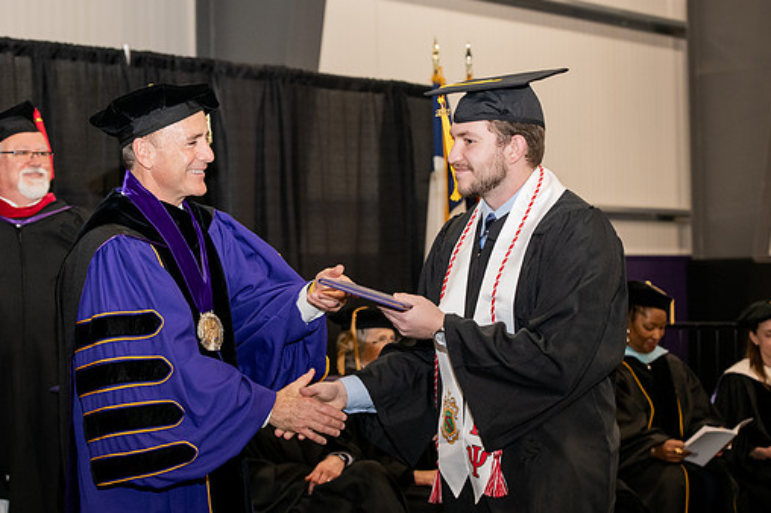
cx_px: 340
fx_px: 1712
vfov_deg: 17.0
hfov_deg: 25.4
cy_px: 238
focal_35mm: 80
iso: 2000
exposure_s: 1/200
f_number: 5
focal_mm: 70
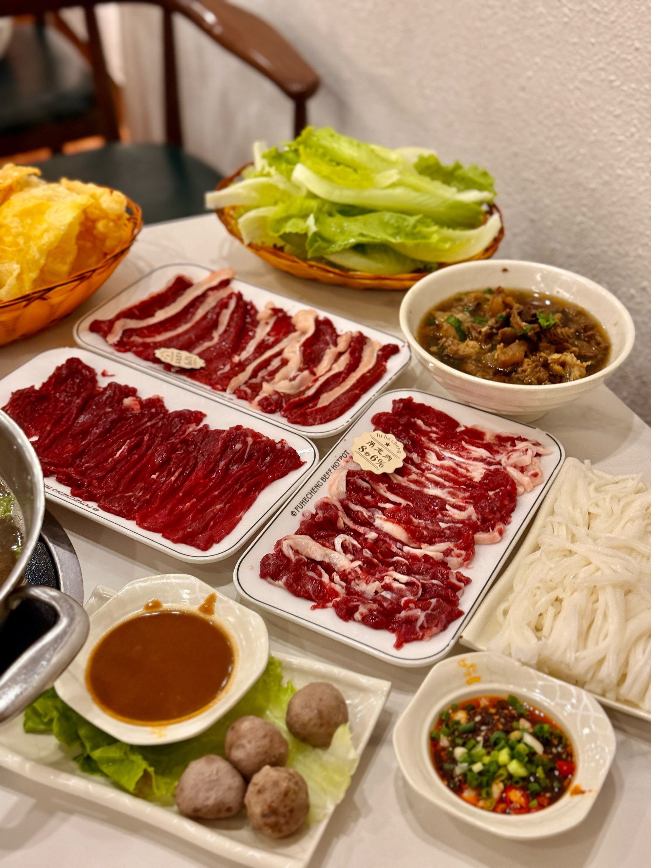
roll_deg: -3.1
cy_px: 434
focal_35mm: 48
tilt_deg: -39.2
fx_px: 1203
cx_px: 326
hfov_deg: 30.3
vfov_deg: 39.7
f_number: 1.78
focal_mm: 6.76
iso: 200
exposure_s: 1/50
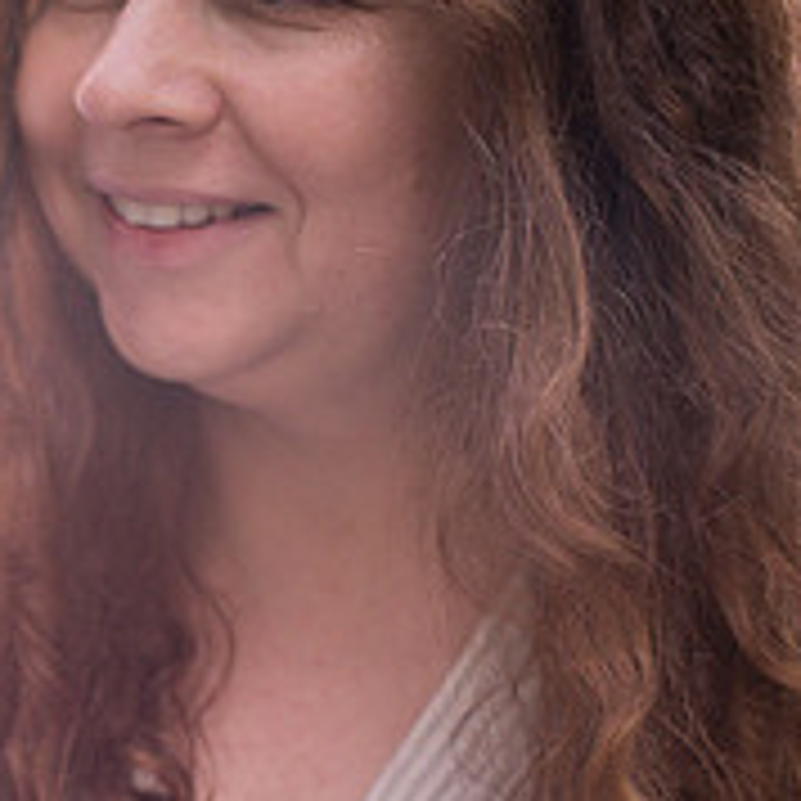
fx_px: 2539
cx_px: -320
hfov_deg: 16.6
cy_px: 637
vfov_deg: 17.8
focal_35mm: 97
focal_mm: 35
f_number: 4.5
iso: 800
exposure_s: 1/1250
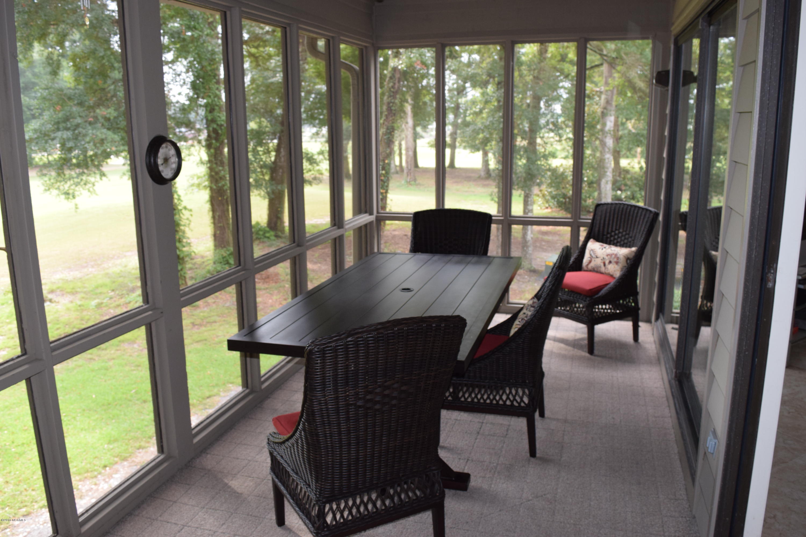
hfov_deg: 61.9
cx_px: 403
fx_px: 672
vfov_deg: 43.6
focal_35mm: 30
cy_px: 268
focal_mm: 20
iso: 720
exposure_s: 1/125
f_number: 5.6
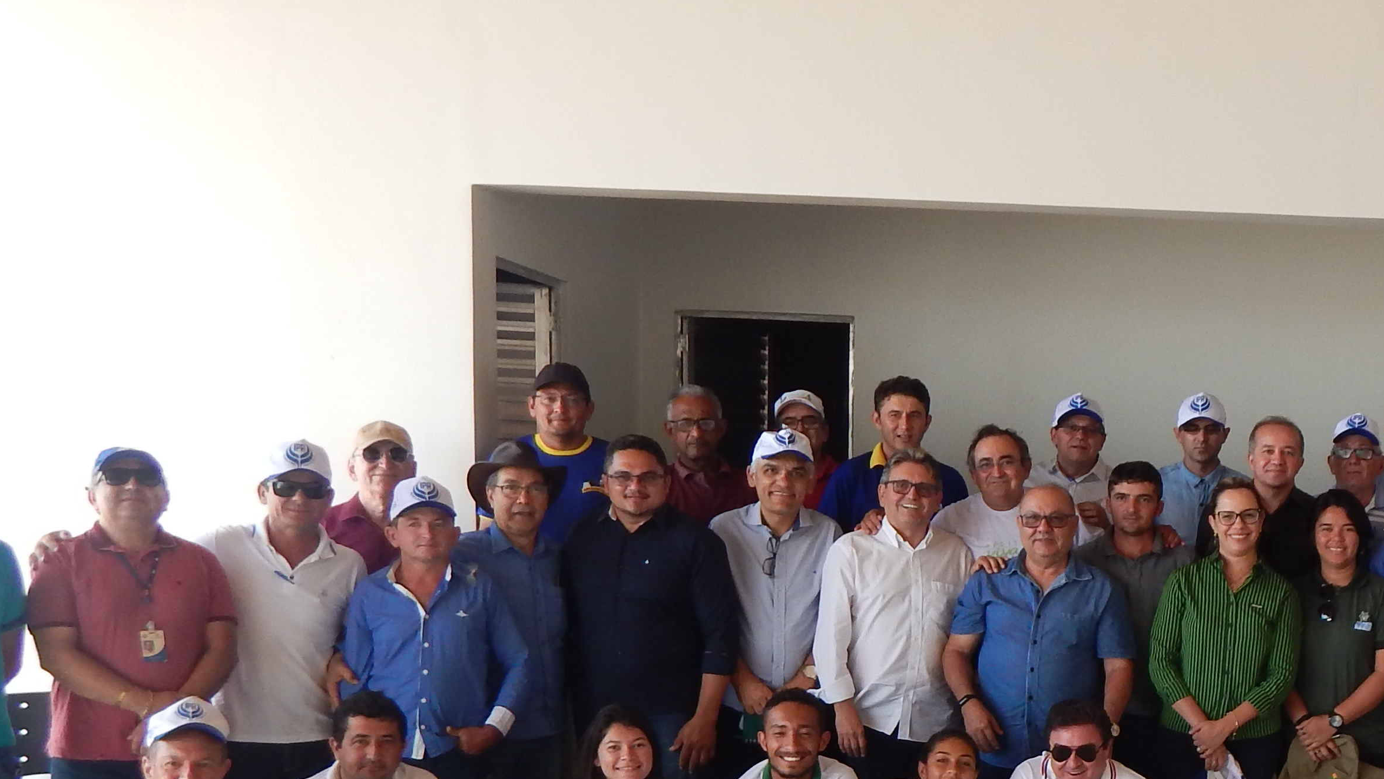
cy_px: 734
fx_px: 1725
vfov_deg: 24.5
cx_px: 1167
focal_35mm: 47
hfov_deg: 41.3
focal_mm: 4
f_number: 3
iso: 125
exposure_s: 1/200
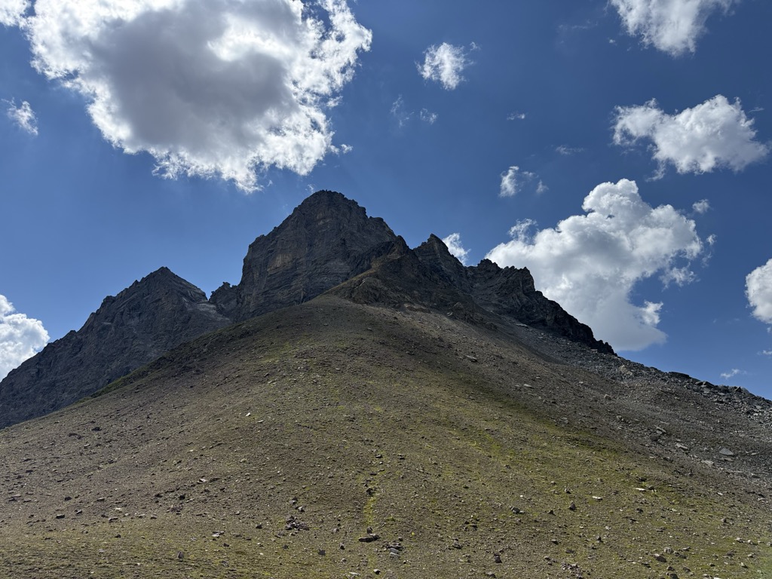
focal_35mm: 24
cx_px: 386
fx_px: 535
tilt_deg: +26.7
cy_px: 290
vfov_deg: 56.8
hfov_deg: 71.6
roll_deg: -0.3
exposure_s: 1/11905
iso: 100
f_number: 1.78
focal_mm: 6.76
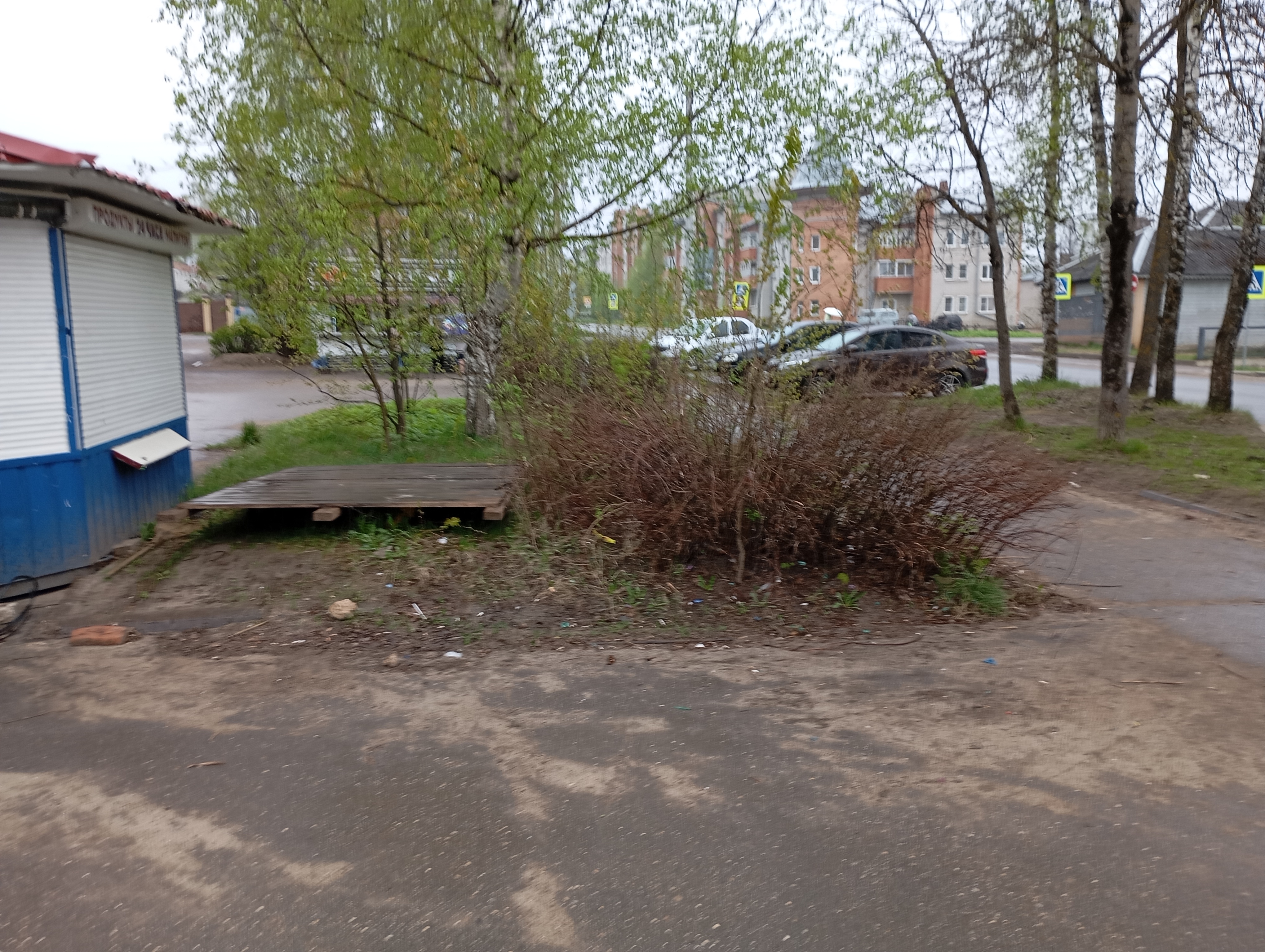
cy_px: 476
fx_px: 1025
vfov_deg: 49.9
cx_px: 632
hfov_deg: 63.4
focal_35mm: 28
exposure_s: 1/50
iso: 105
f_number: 1.8
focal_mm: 4.27
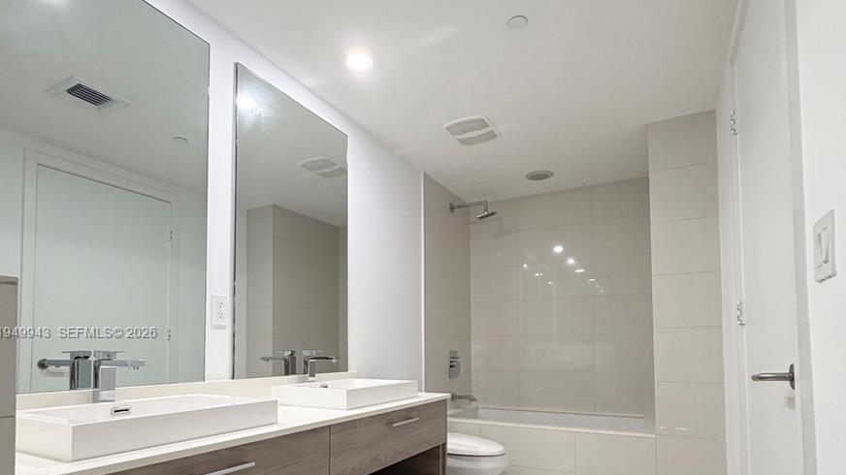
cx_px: 413
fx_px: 471
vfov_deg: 52.1
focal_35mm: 21
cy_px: 333
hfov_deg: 83.8
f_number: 2.2
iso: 250
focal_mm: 2.22
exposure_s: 1/60
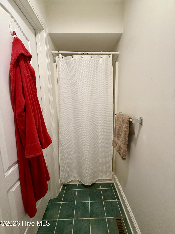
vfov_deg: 102.1
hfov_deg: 85.7
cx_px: 88
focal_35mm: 14
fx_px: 94
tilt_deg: -8.7
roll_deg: +0.2
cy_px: 117
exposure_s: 1/60
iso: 320
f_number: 2.2
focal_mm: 2.22
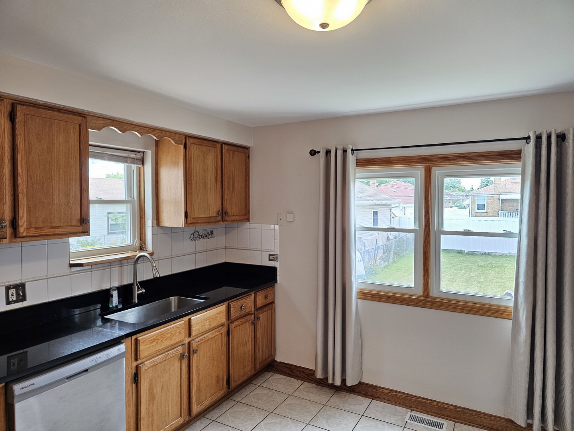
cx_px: 287
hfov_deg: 73.9
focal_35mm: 23
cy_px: 216
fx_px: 381
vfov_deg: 58.9
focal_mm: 6.3
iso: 200
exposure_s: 1/180
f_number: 1.7
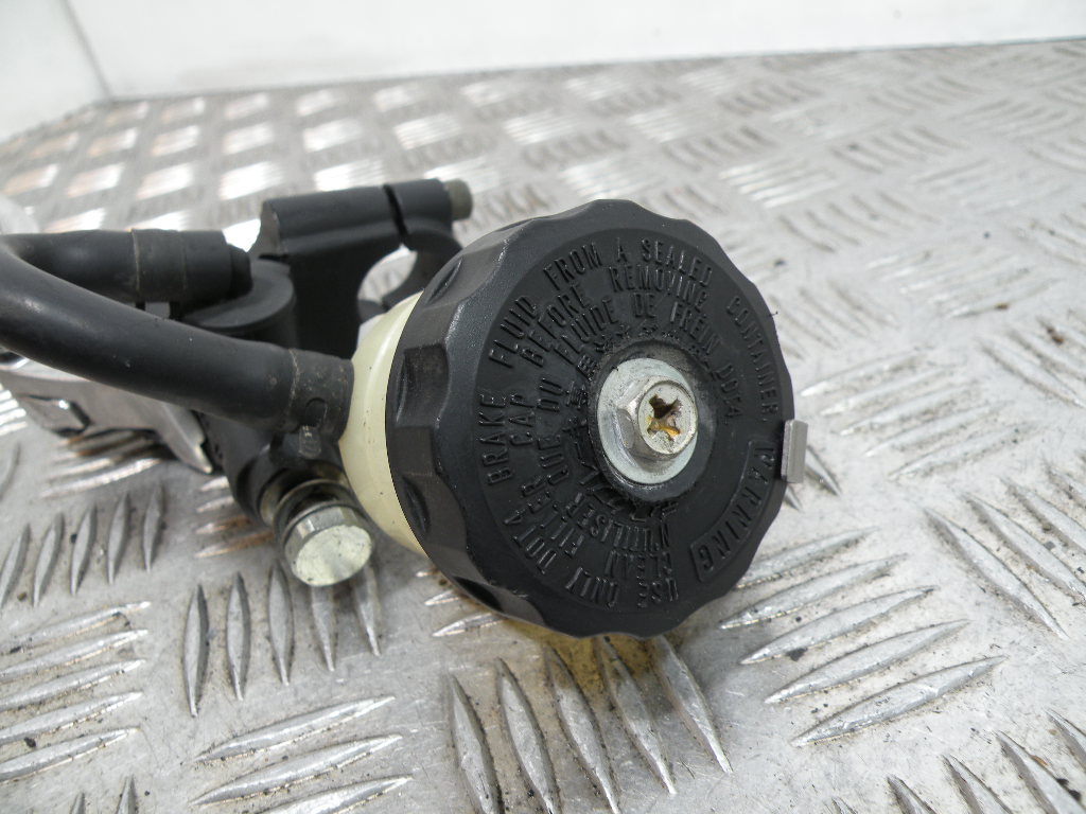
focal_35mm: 27
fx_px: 847
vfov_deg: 51.4
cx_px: 543
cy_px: 407
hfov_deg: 65.3
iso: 84
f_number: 3.2
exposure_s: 1/49
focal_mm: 4.7
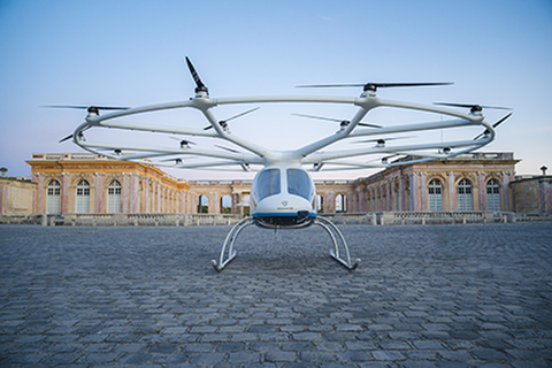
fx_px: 445
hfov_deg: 63.7
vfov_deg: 45.0
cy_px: 184
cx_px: 276
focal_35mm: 29
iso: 2000
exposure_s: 1/200
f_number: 2.8
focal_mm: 29
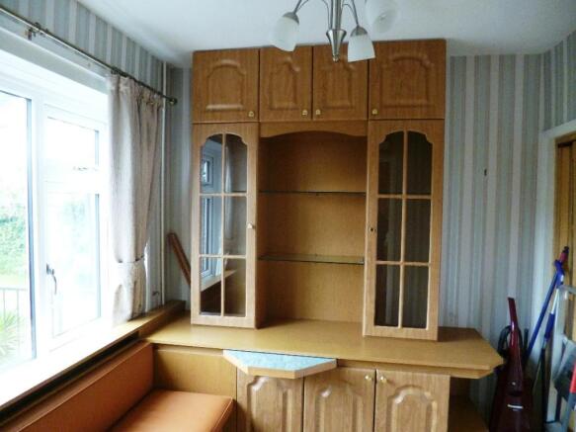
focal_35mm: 24
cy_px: 216
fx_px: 399
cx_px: 288
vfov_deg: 56.8
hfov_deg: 71.6
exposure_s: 1/60
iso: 400
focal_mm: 4.3
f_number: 2.5
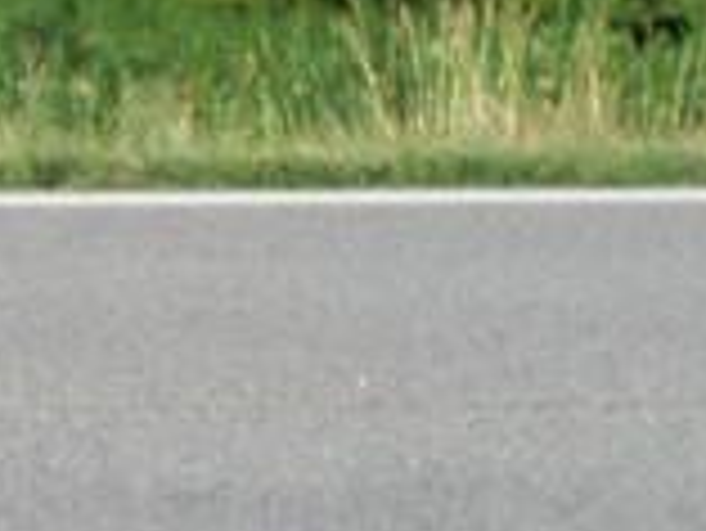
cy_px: 27
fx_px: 4797
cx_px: -540
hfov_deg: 8.1
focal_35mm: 235
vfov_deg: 6.3
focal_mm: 7.54
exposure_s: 1/640
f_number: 2.8
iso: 64
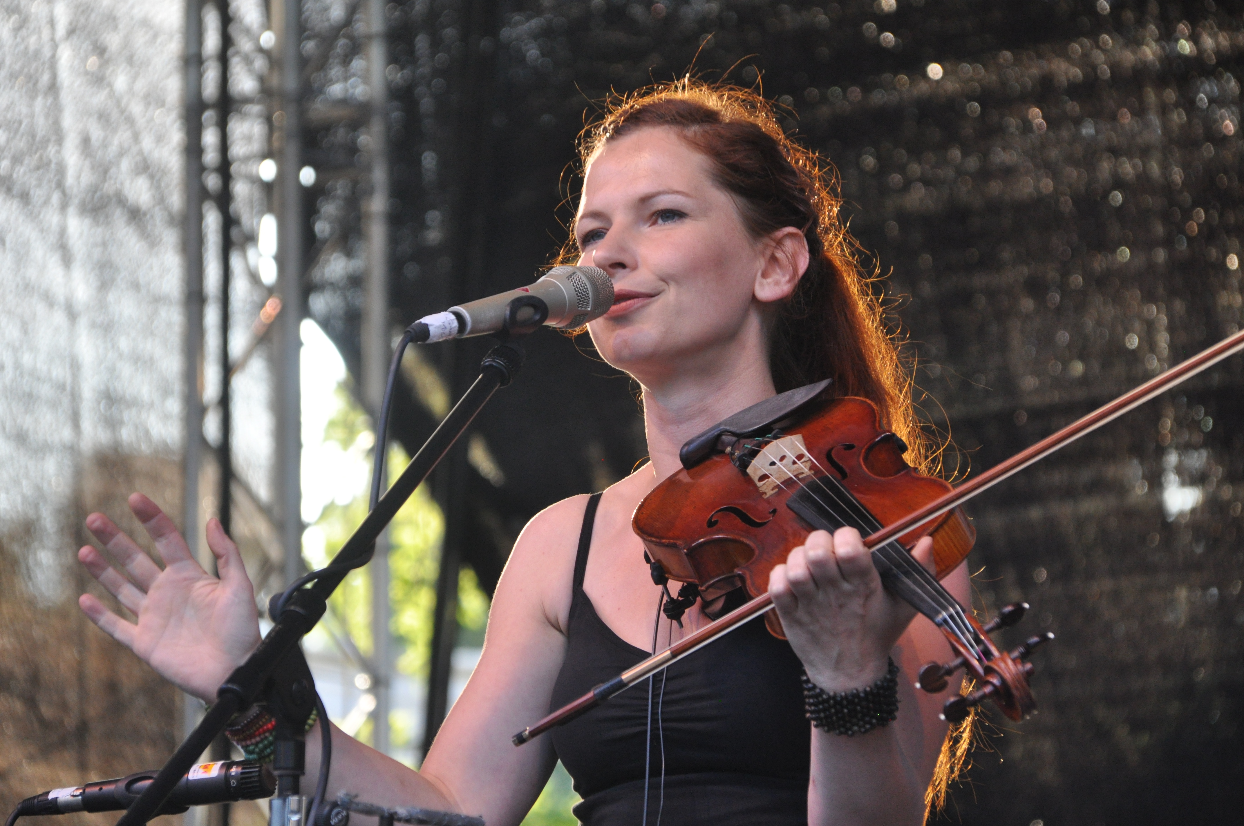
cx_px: 622
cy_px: 413
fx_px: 8024
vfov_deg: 5.9
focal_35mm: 232
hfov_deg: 8.9
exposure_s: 1/160
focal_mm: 155
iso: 800
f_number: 6
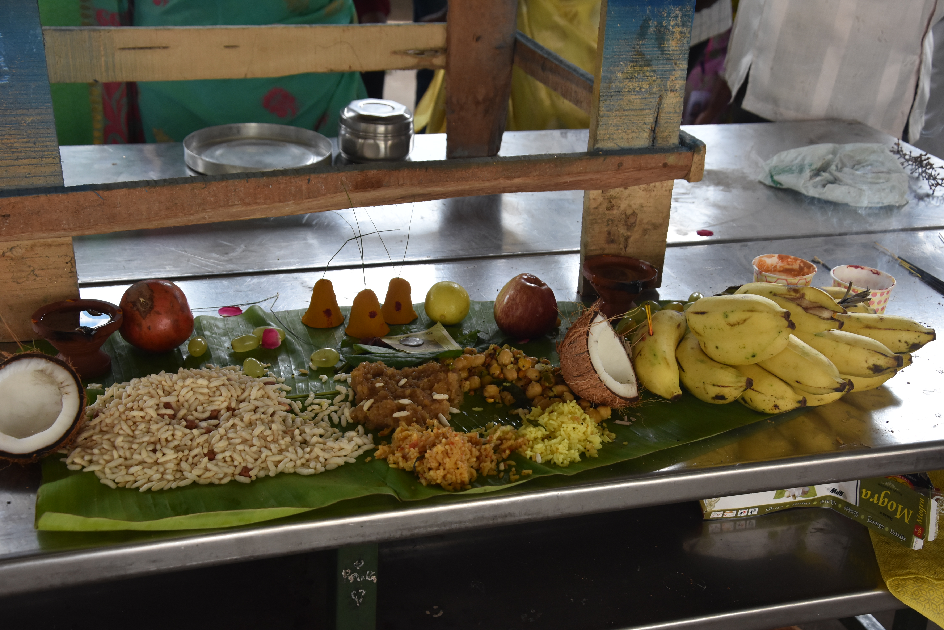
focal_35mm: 51
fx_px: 1338
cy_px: 315
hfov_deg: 38.9
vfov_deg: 26.5
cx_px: 472
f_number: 7.1
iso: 800
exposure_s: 1/200
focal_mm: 34
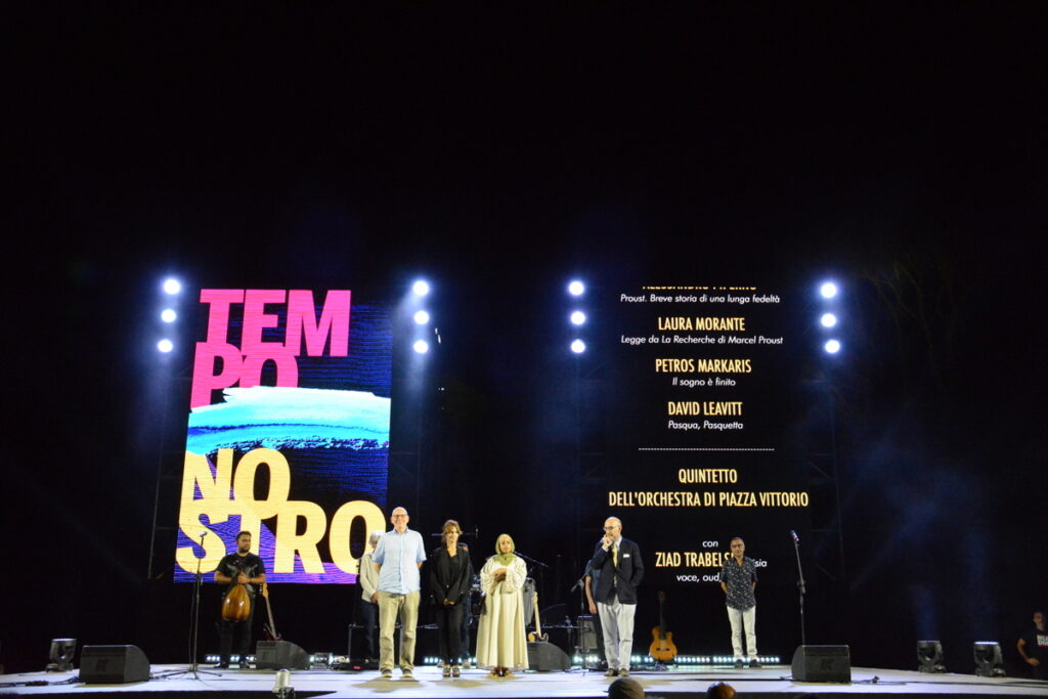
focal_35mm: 36
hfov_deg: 53.1
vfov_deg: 36.9
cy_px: 350
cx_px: 524
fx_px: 1048
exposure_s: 1/400
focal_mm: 24
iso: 6400
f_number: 3.8
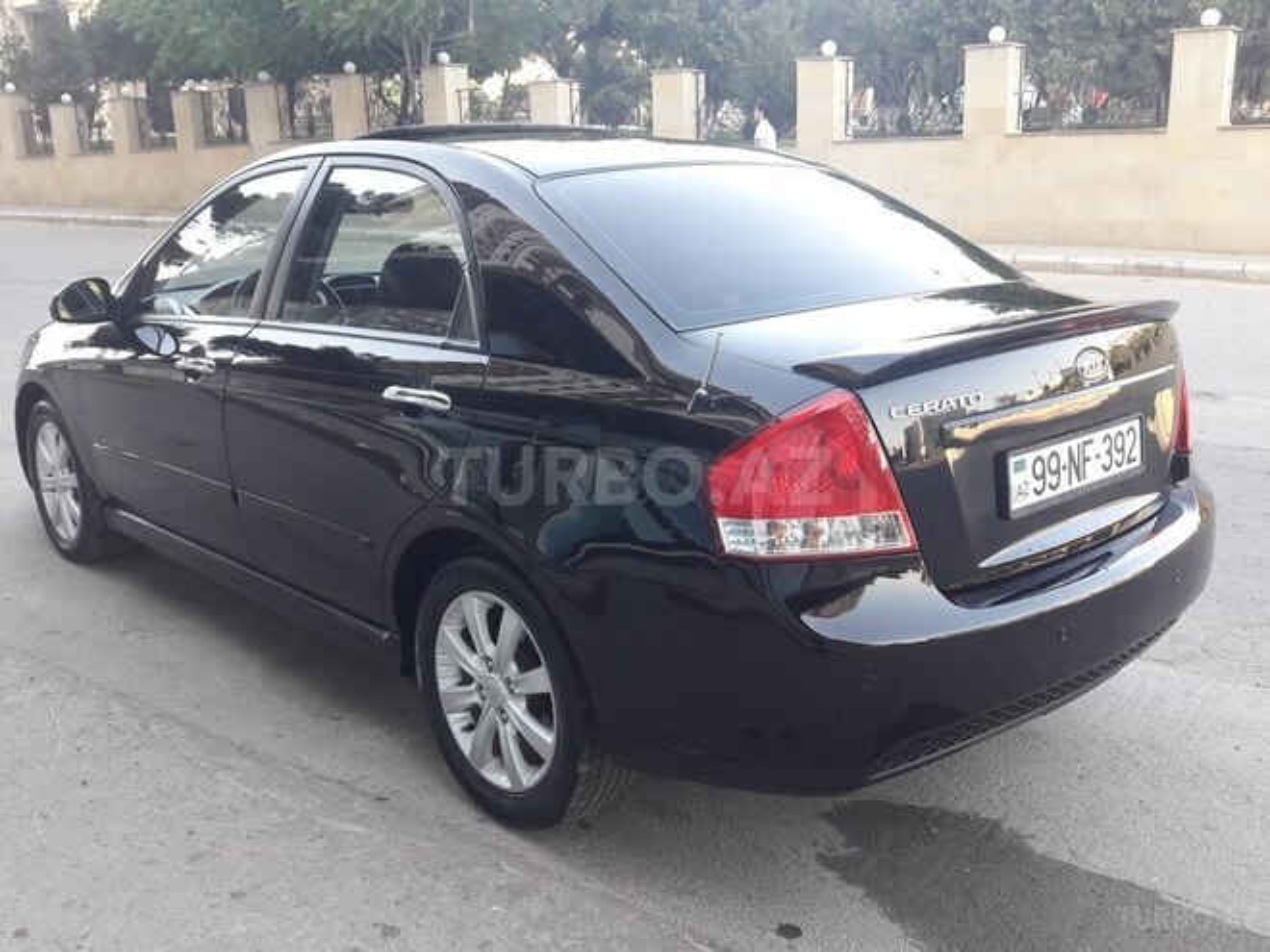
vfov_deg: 49.7
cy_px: 476
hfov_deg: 63.4
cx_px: 635
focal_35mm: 28
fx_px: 1027
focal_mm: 3.7
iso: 64
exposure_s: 1/100
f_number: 1.9
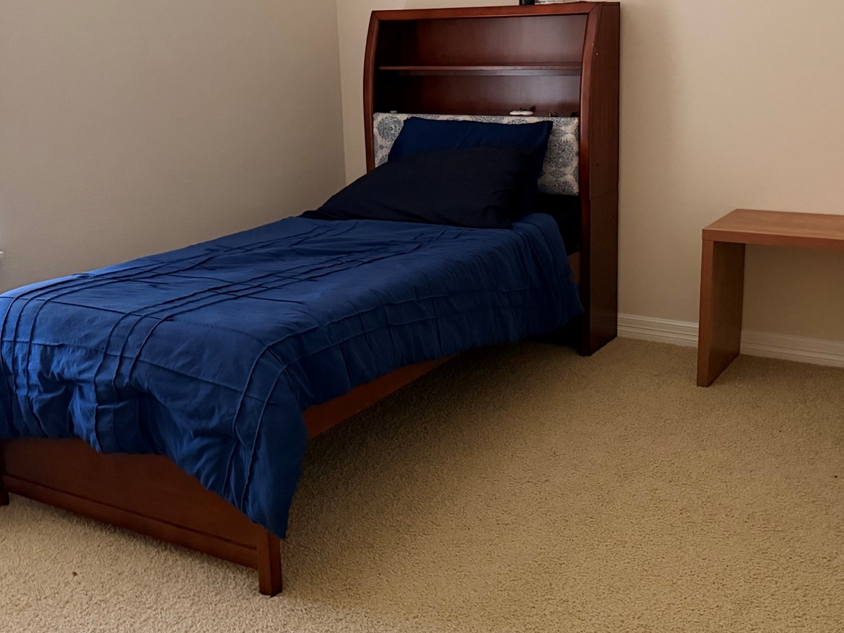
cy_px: 240
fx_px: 1000
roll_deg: +1.3
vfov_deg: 35.0
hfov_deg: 45.7
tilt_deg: -11.5
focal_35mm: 41
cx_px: 472
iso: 1000
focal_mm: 6.76
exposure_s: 1/34
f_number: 1.78
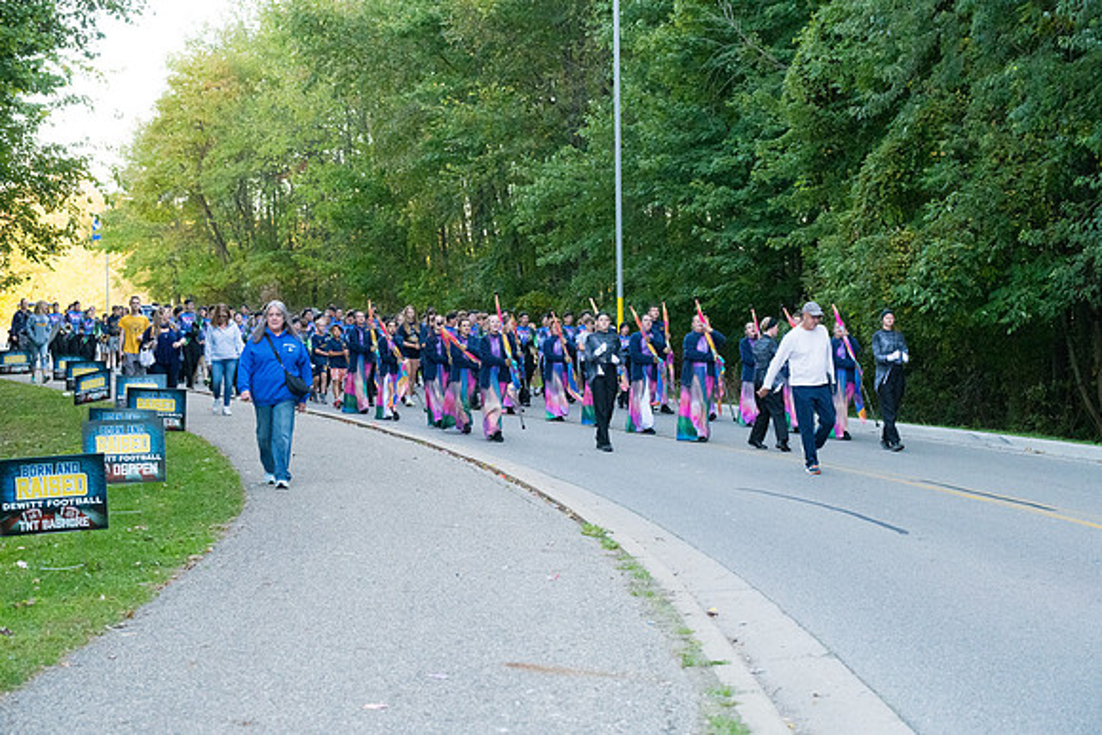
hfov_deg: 27.0
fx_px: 2296
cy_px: 368
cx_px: 551
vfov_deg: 18.2
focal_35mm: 75
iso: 4000
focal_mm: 75
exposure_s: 1/500
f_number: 6.3
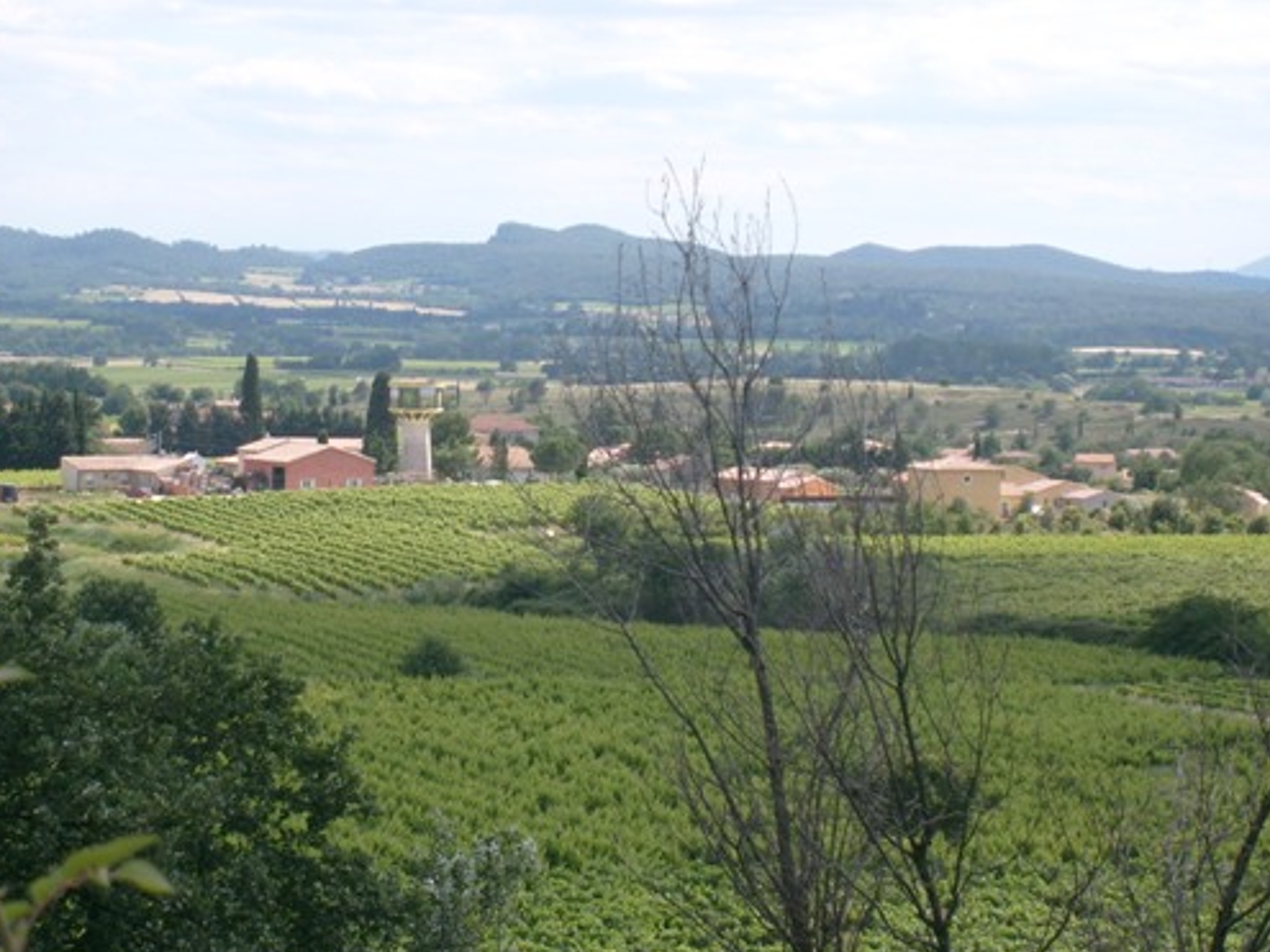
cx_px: 498
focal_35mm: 137
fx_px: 5025
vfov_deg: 10.8
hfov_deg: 14.4
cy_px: 449
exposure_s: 1/500
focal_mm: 17.4
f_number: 4.9
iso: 80
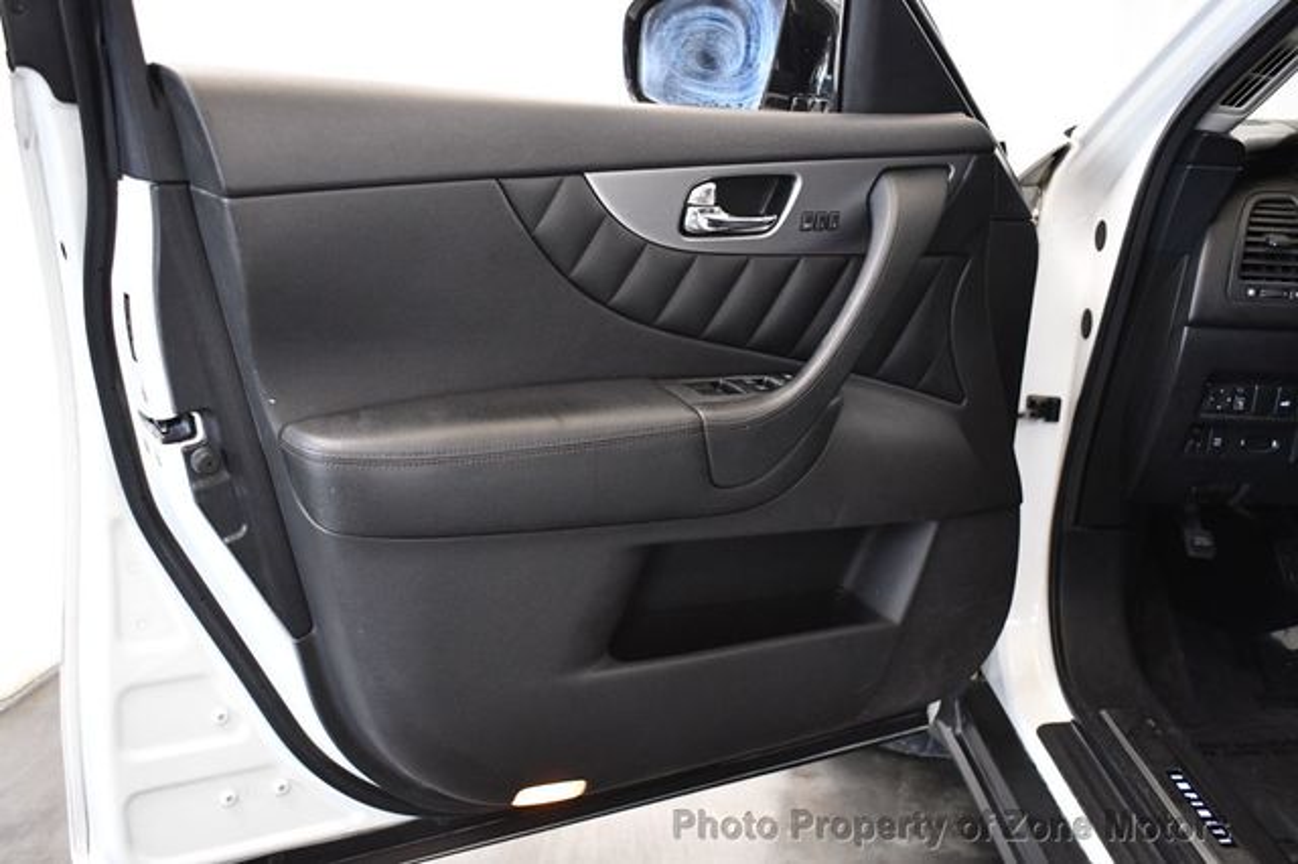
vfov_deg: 35.9
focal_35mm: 37
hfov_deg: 51.9
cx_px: 649
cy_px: 432
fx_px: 1333
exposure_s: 1/80
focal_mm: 25
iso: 3200
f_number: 4
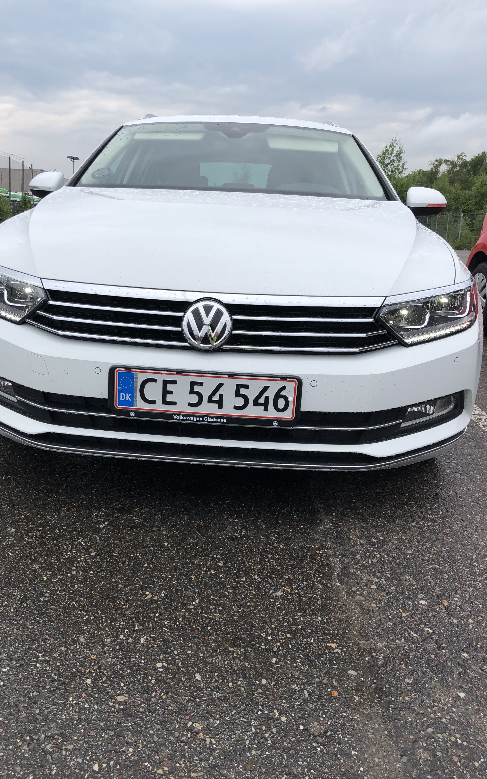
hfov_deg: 41.7
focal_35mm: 30
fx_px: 637
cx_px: 197
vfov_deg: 62.9
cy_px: 393
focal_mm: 3.99
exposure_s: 1/1656
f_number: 1.8
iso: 20
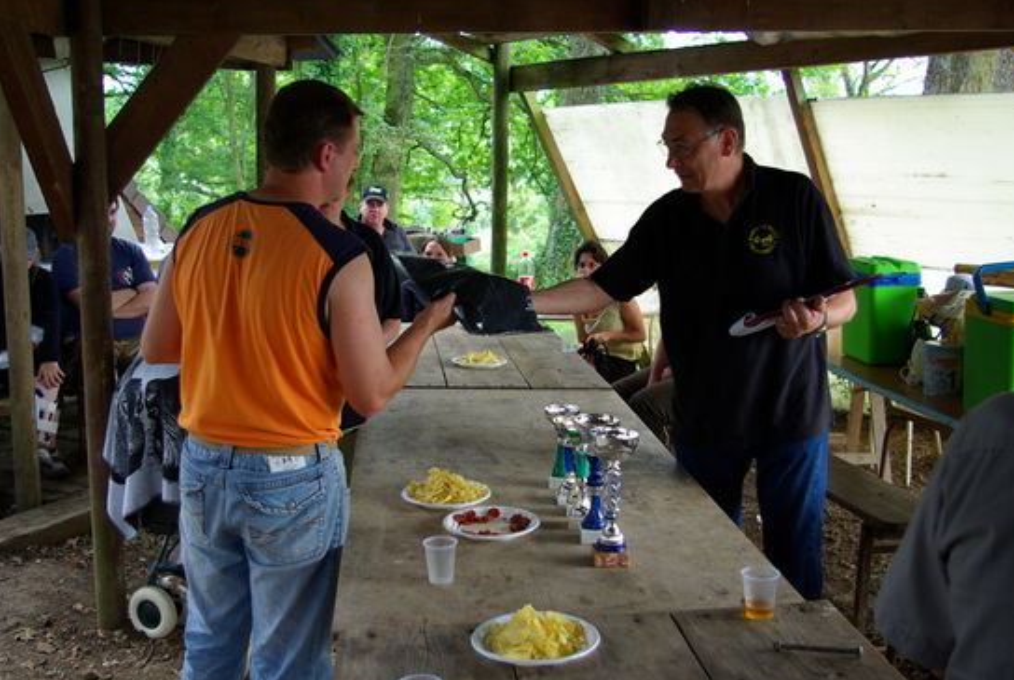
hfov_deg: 47.7
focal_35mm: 41
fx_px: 1145
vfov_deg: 33.1
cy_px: 321
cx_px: 475
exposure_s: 1/40
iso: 200
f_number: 4
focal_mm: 23
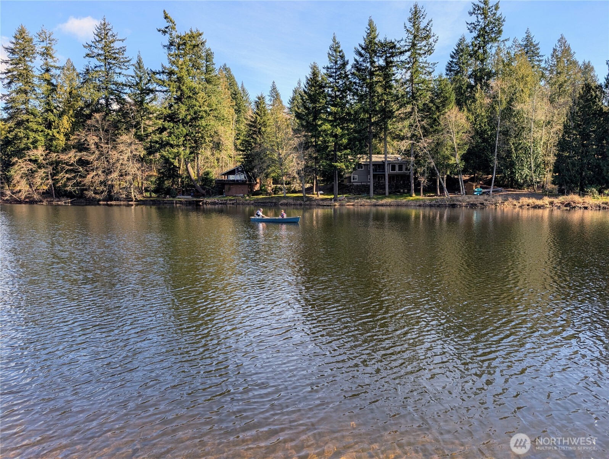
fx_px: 423
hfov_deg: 71.5
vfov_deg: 56.9
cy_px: 230
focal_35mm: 24
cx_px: 304
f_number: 1.68
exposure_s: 1/569
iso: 22
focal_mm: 6.9
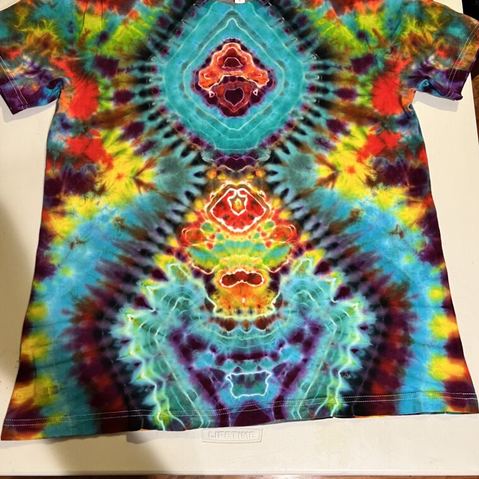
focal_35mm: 31
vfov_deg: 52.5
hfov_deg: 52.5
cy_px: 240
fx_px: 485
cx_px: 237
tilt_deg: -73.9
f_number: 1.5
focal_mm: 5.7
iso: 200
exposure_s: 1/42
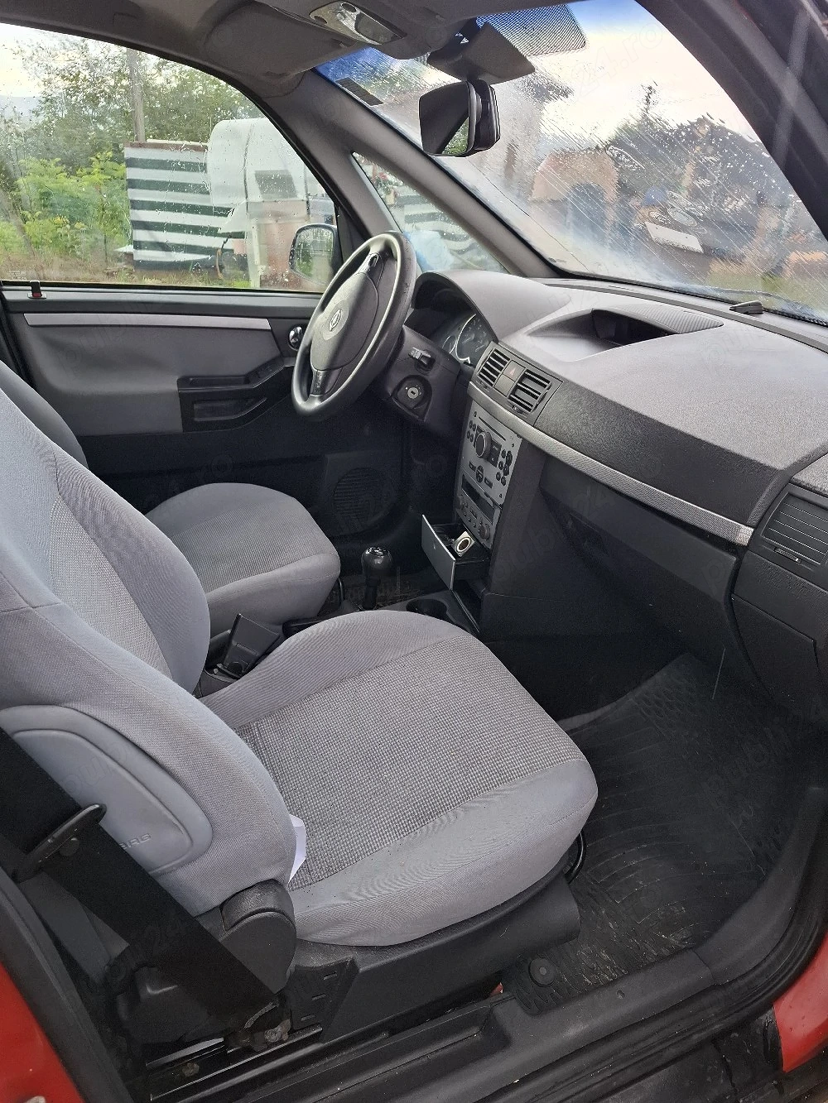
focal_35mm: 23
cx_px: 414
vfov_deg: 73.9
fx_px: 733
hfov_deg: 58.9
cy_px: 552
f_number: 1.8
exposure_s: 1/100
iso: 50
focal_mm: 5.54
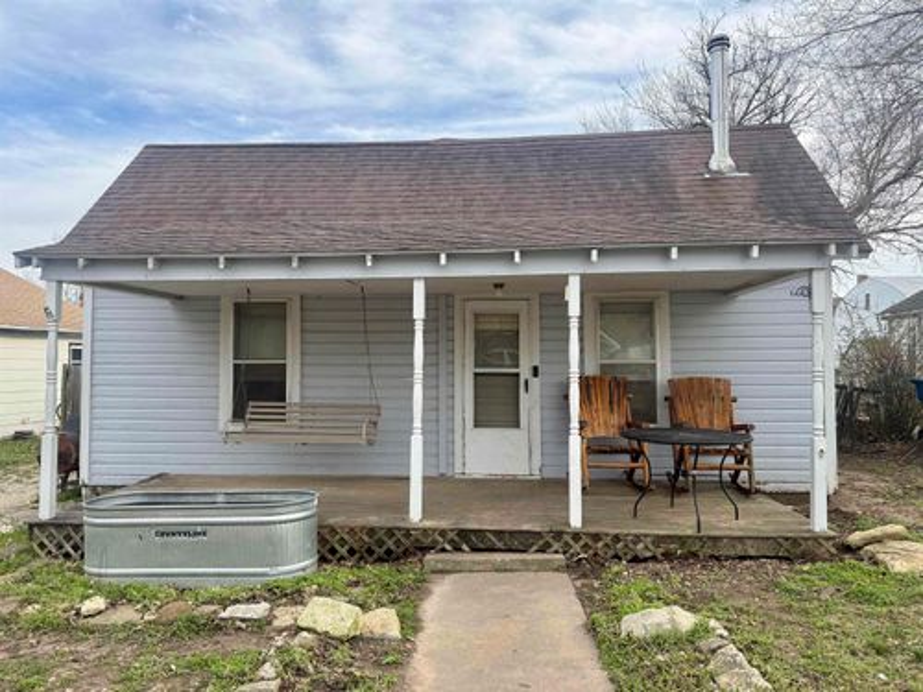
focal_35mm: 24
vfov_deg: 56.8
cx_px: 462
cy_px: 346
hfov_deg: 71.6
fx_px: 640
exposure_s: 1/1618
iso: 100
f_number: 1.78
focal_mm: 6.76
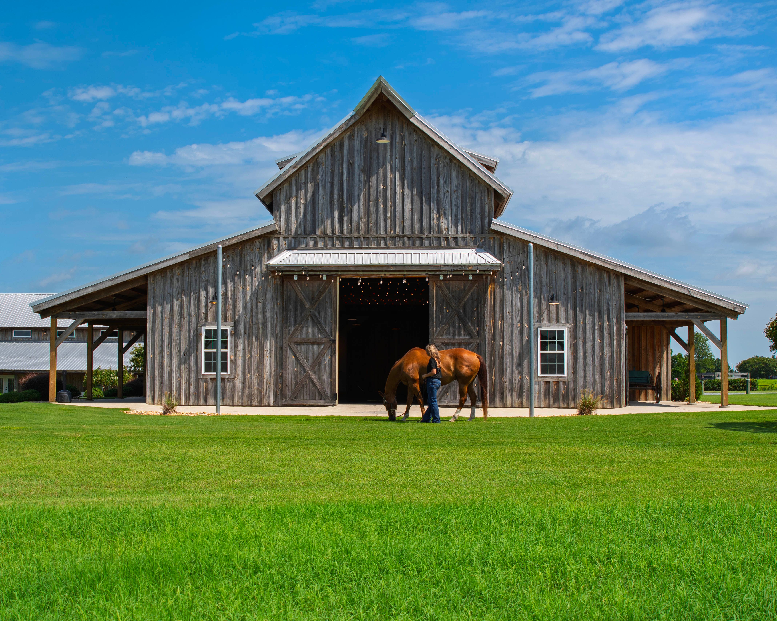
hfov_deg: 42.0
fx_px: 1012
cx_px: 346
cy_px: 327
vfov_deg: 34.1
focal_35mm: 44
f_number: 5
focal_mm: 24
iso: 100
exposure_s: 1/640
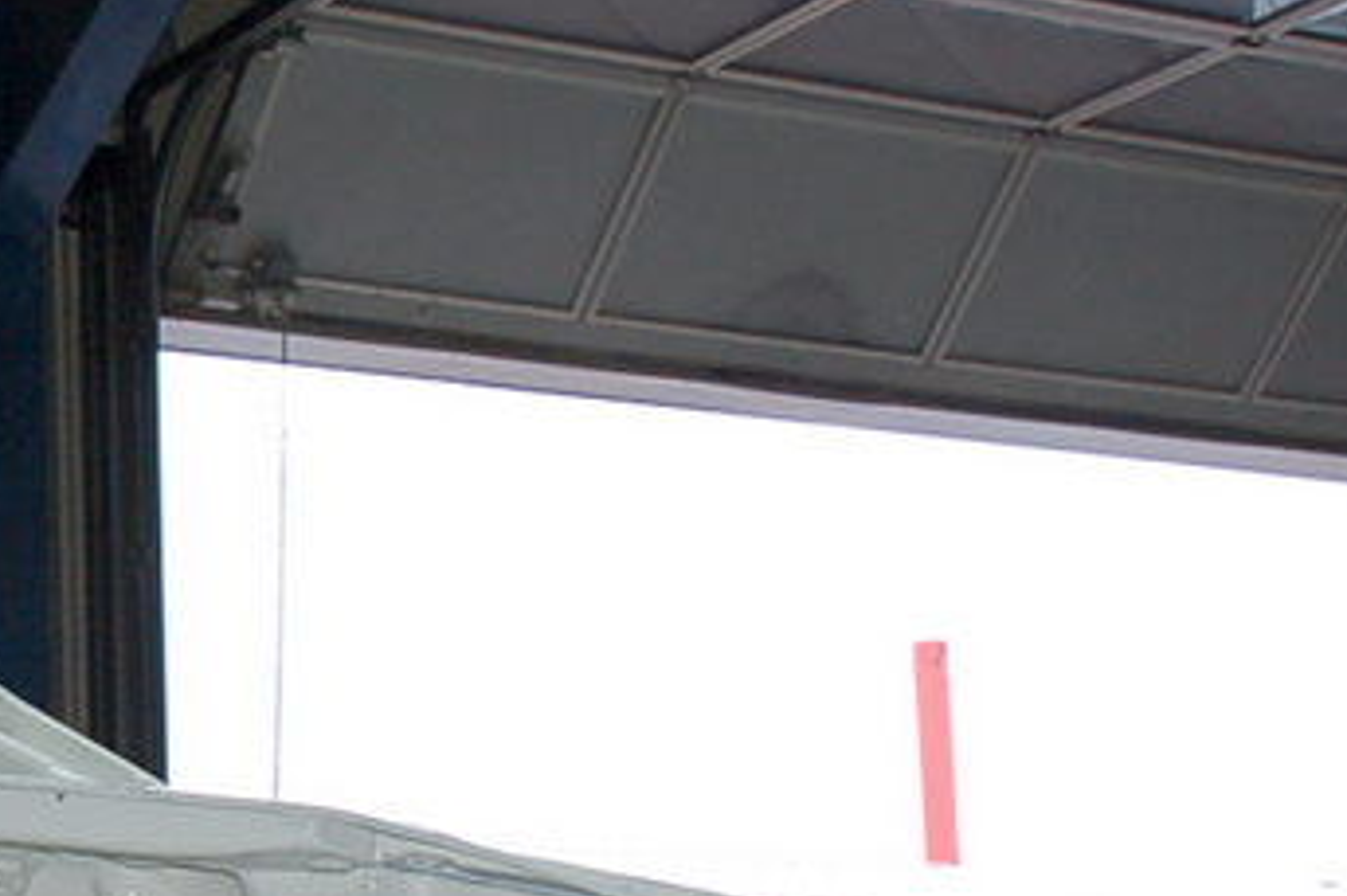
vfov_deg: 12.2
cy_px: 753
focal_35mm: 111
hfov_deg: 17.8
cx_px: -94
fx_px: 4169
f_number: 3.8
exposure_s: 1/125
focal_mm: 25
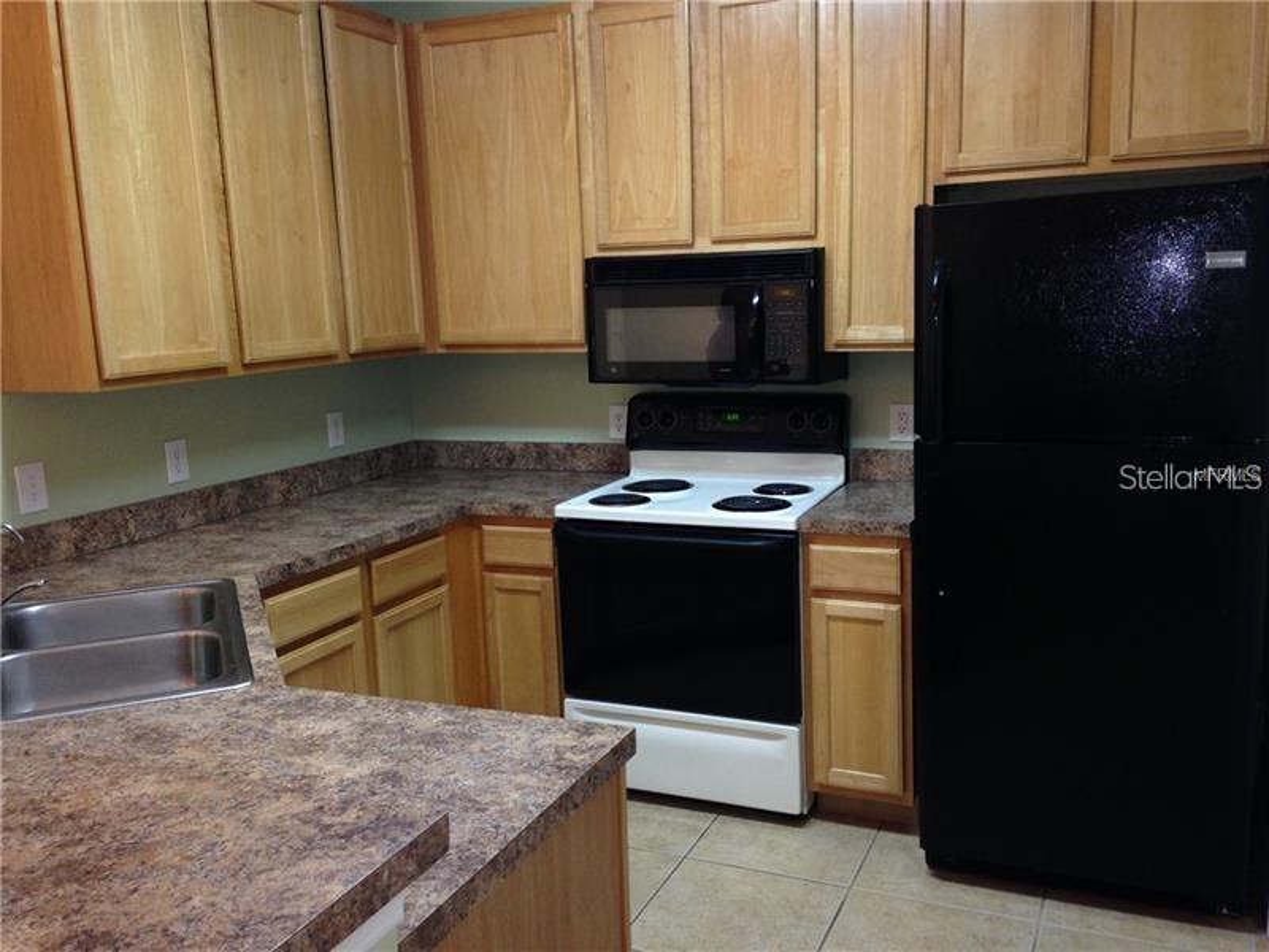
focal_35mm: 33
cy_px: 476
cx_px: 634
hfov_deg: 55.4
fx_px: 1210
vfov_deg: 42.9
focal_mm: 4.12
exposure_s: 1/20
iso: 100
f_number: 2.4
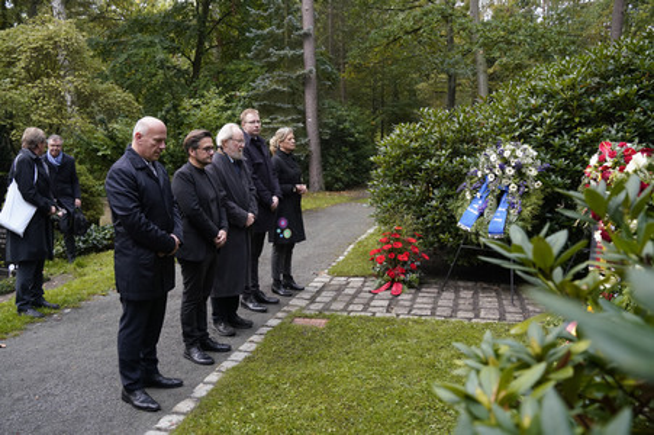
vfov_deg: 43.5
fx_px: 545
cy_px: 218
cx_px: 327
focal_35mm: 30
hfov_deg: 62.0
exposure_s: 1/400
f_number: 5.6
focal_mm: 30
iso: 1250
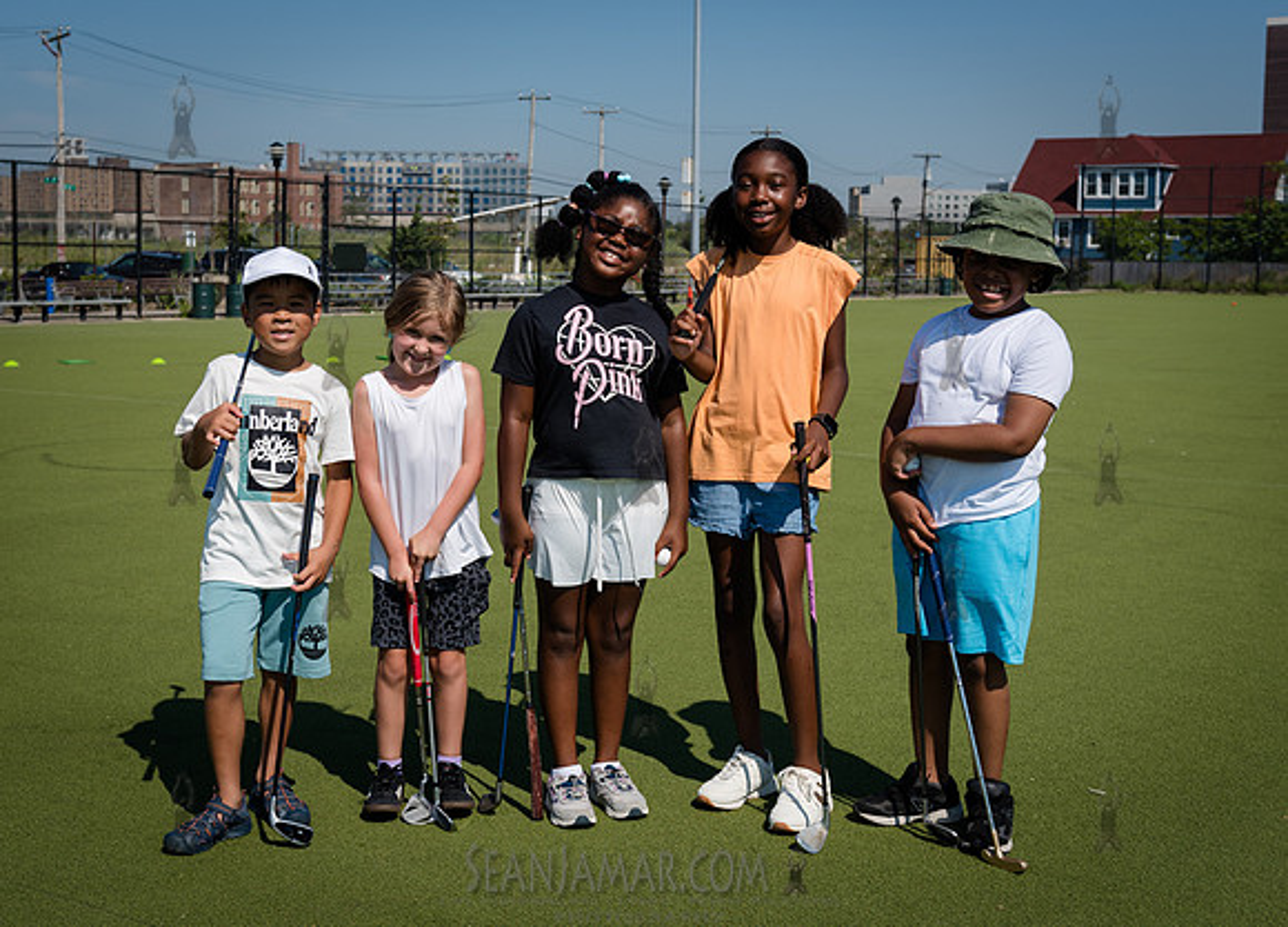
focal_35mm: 46
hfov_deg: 41.4
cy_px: 396
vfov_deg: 30.4
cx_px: 567
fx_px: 1700
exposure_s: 1/1250
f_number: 5
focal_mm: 38
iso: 100
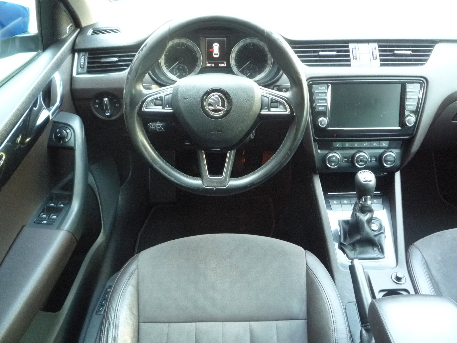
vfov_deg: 46.8
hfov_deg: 60.0
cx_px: 228
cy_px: 172
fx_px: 396
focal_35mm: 30
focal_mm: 5.2
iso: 400
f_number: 3.3
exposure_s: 1/13
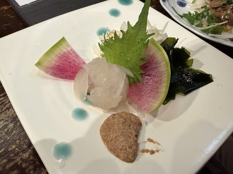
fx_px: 162
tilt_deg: -55.1
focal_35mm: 24
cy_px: 87
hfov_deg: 71.6
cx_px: 116
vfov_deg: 56.8
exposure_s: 1/50
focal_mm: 2.22
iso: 500
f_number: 2.2
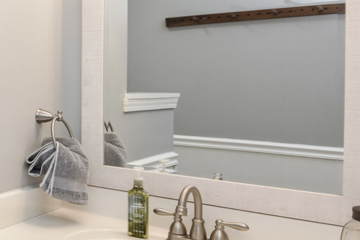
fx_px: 450
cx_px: -107
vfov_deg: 29.8
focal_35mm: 45
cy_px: 97
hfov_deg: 32.7
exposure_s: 1/60
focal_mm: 10
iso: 250
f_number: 4
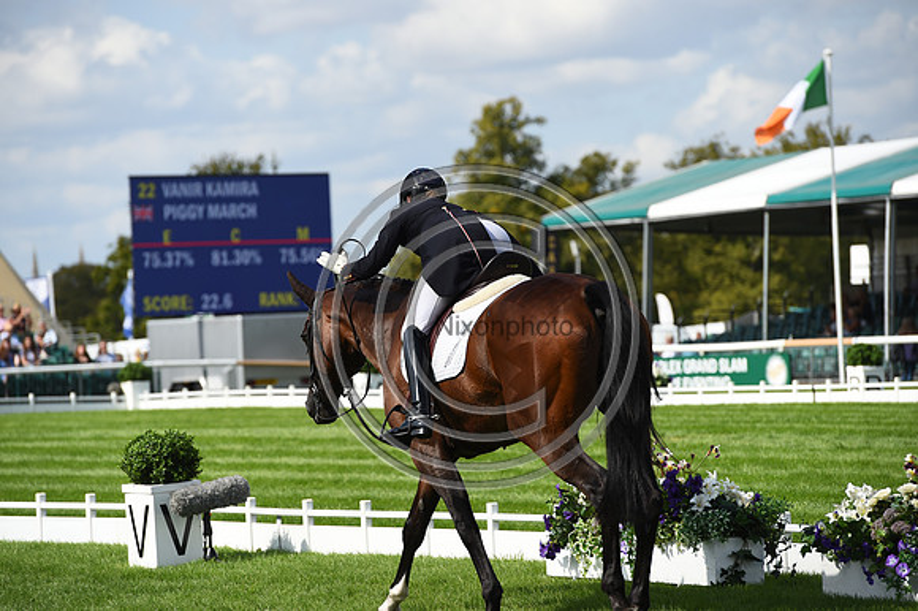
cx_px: 459
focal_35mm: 195
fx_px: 4969
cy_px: 306
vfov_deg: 7.0
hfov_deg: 10.6
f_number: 6.3
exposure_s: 1/1600
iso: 250
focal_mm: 195
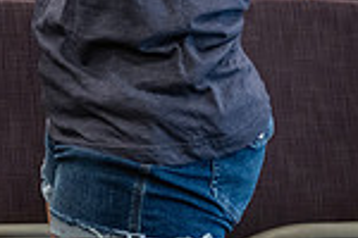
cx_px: -160
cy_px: -156
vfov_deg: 8.6
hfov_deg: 12.7
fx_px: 1541
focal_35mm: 155
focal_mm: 40
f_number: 3.2
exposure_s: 1/200
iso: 2000
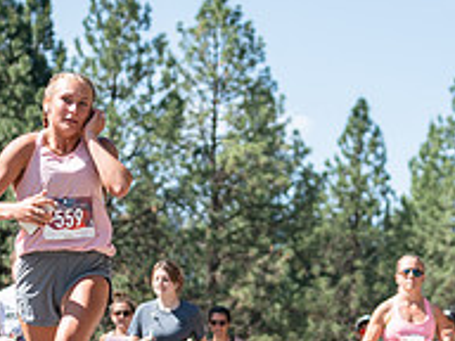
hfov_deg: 9.2
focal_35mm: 215
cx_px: 313
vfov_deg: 6.9
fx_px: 2826
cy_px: 316
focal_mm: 74
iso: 100
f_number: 4
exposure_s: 1/500
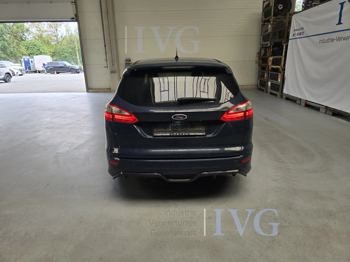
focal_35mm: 23
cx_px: 175
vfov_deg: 58.9
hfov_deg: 73.9
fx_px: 233
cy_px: 131
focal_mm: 6.3
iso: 40
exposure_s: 1/180
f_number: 1.7
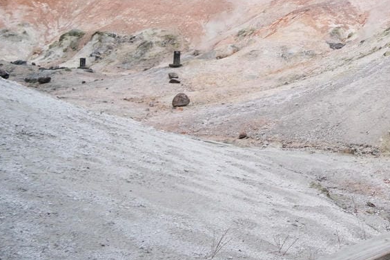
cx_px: 409
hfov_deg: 34.5
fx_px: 552
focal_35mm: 51
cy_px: -9
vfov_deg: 25.0
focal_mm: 9
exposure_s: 1/30
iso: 200
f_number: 3.5
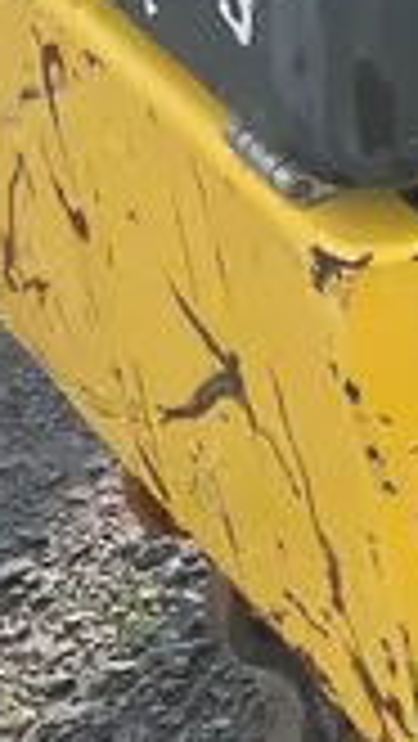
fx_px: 2479
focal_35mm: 126
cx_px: 1106
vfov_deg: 16.7
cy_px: 38
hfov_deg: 8.5
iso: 50
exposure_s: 1/1558
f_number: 1.6
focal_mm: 5.1
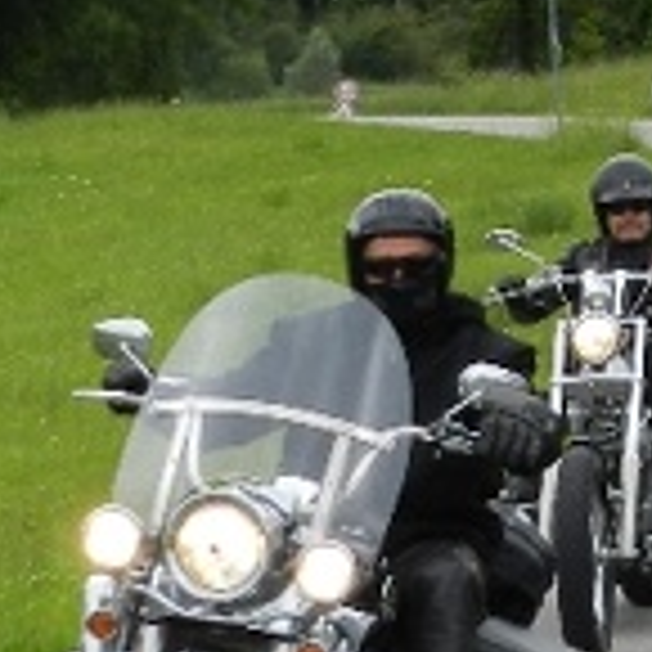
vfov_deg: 6.8
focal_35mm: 255
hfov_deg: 6.8
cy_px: -76
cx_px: 953
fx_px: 5434
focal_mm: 9.4
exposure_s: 1/320
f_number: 4.4
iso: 160
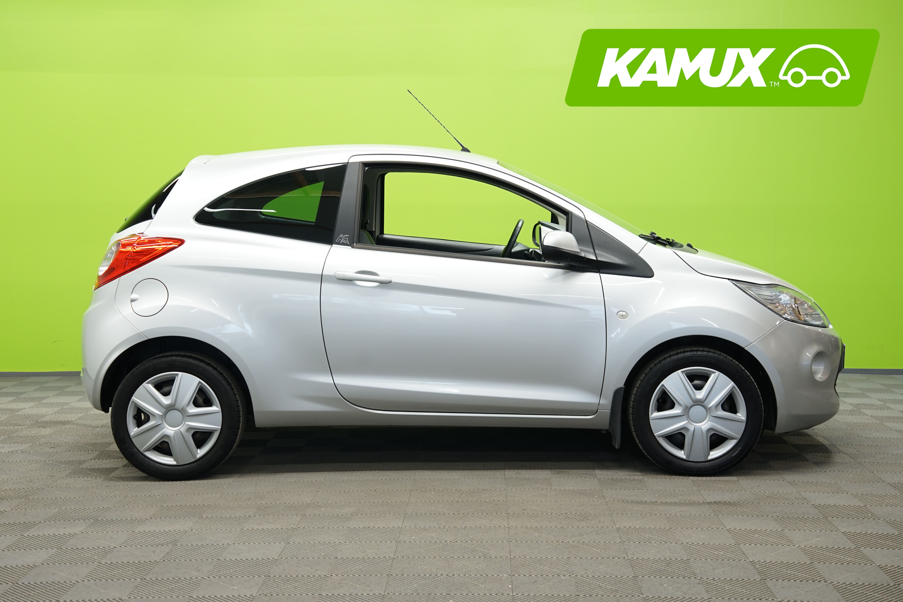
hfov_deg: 39.6
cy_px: 301
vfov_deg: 27.0
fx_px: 1254
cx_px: 452
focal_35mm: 50
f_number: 5
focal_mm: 50
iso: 500
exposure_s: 1/15
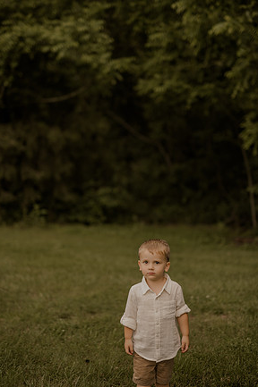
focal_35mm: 52
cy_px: 194
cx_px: 133
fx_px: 560
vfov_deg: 38.2
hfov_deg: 26.0
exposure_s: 1/800
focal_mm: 50
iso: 200
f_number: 2.8
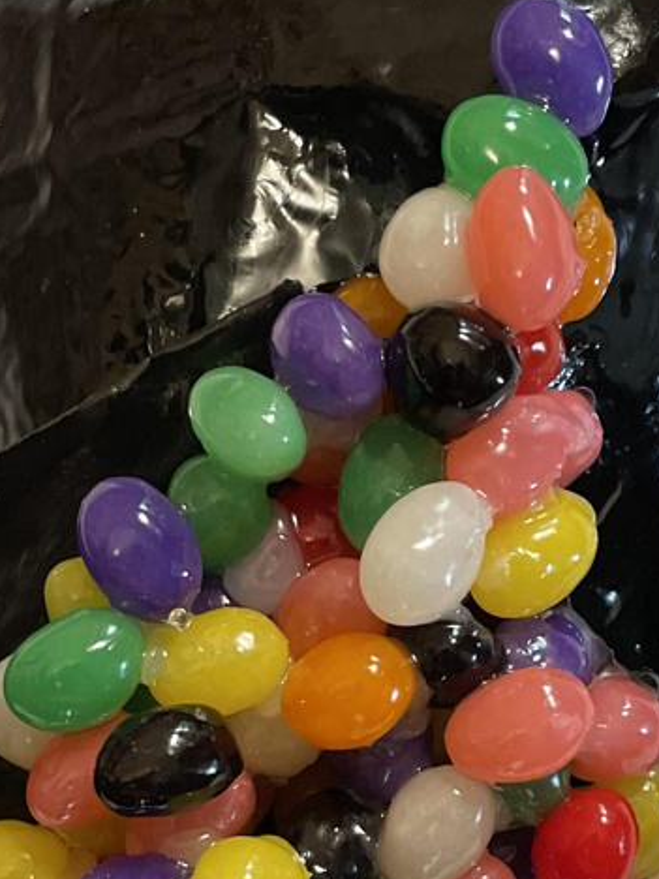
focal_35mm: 74
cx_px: 329
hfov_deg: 19.9
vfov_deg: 25.7
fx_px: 1878
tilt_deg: -86.2
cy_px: 748
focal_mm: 4.2
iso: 500
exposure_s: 1/40
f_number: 1.6
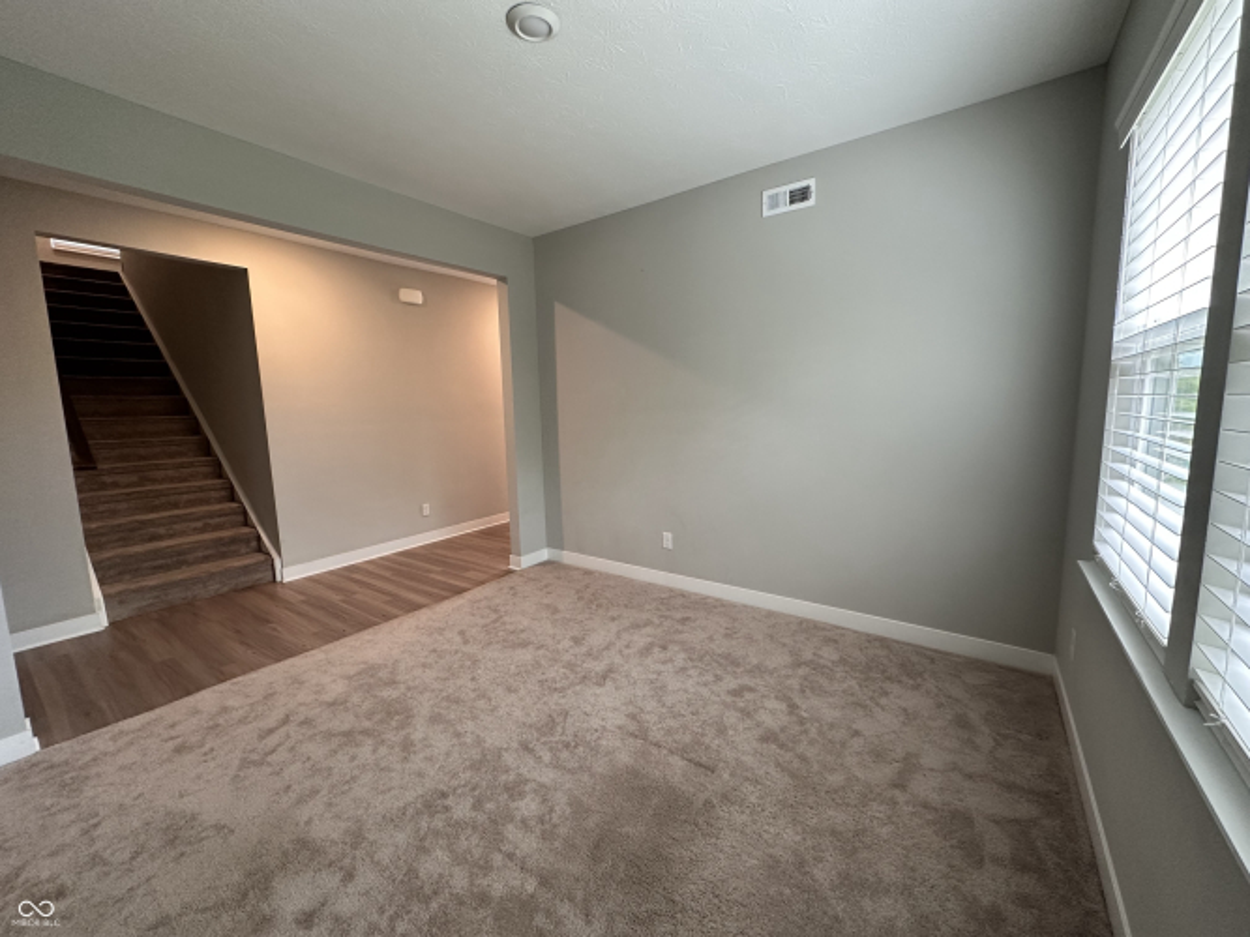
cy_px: 468
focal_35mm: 14
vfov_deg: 85.7
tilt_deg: -6.3
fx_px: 505
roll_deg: +1.2
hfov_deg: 102.1
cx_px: 625
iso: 200
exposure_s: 1/60
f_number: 2.2
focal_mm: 2.22
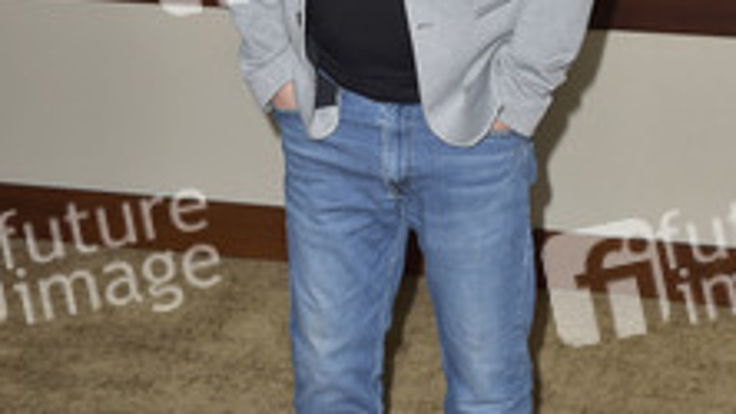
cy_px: 103
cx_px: 413
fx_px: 1659
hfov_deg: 25.0
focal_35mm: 85
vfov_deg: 14.2
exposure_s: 1/250
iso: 400
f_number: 6.3
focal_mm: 45
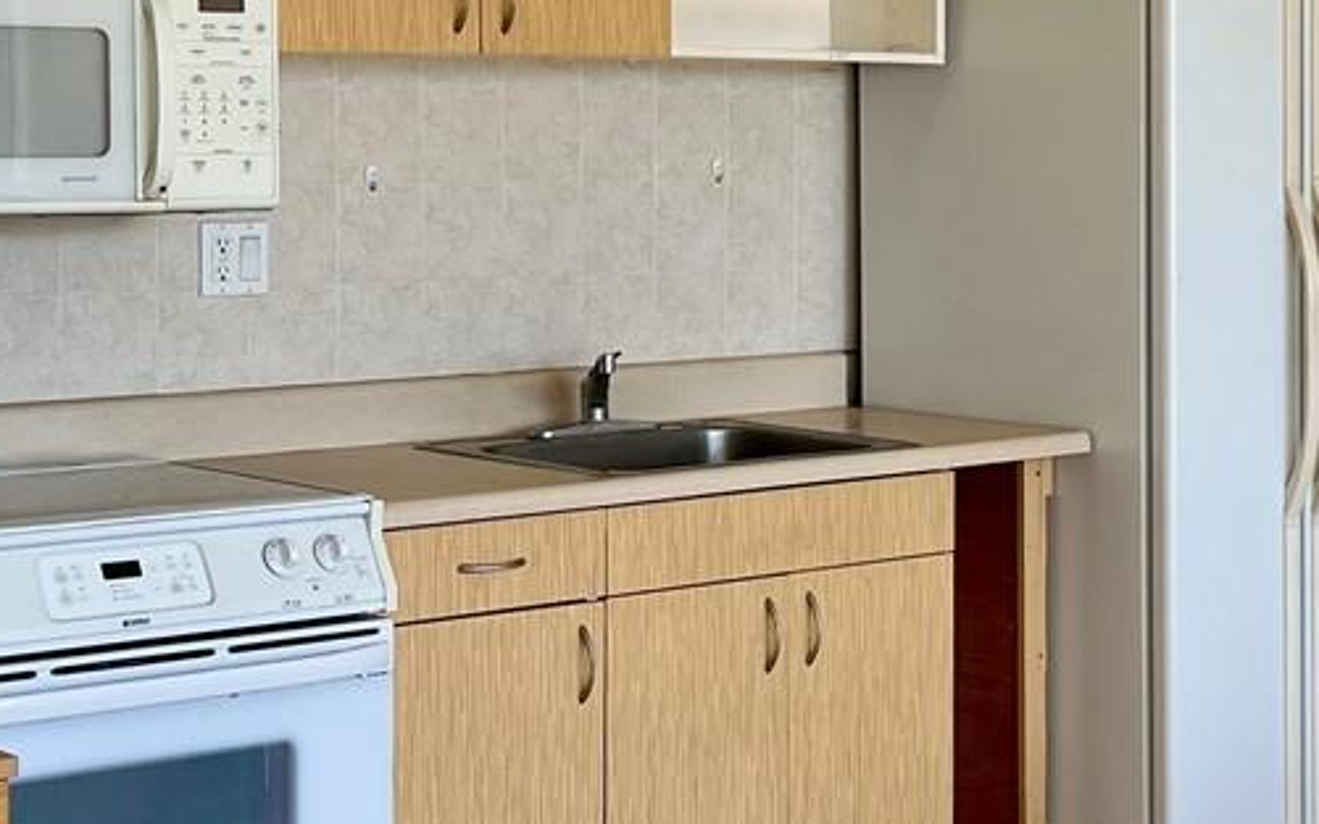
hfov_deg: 23.3
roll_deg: -1.7
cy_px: 334
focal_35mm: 88
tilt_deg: -5.2
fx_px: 3163
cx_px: 998
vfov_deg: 14.8
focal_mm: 5.7
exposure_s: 1/418
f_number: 1.5
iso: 50
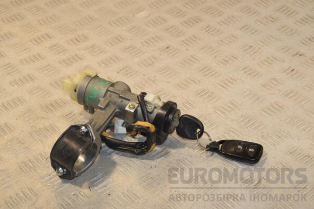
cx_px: 158
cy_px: 105
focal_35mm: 76
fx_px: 663
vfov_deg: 18.0
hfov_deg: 26.6
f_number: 9
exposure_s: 1/200
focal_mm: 50
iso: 800
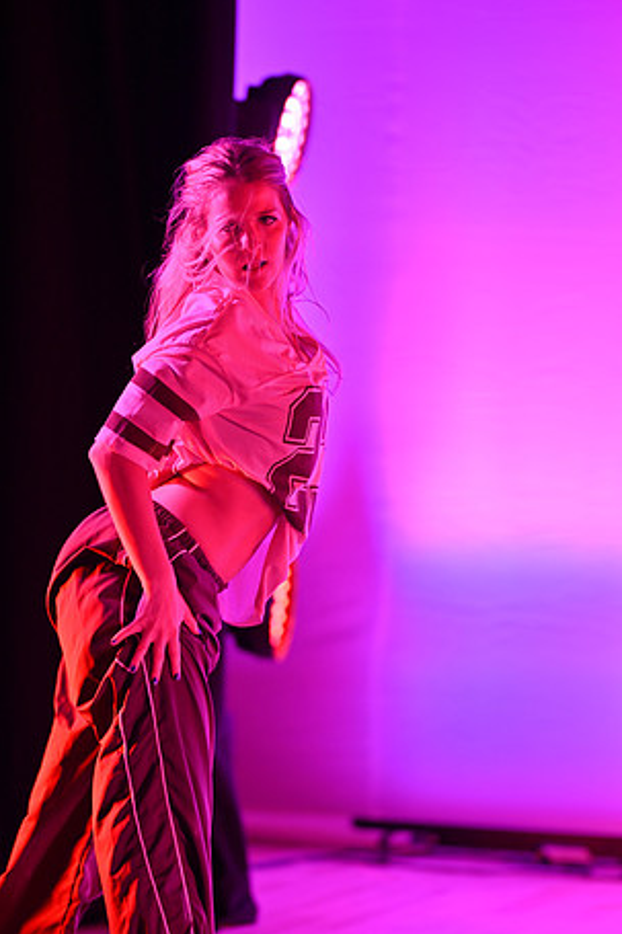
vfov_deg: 12.7
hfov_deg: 8.5
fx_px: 4201
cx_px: 230
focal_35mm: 162
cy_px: 573
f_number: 1.2
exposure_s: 1/400
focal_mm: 85
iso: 64
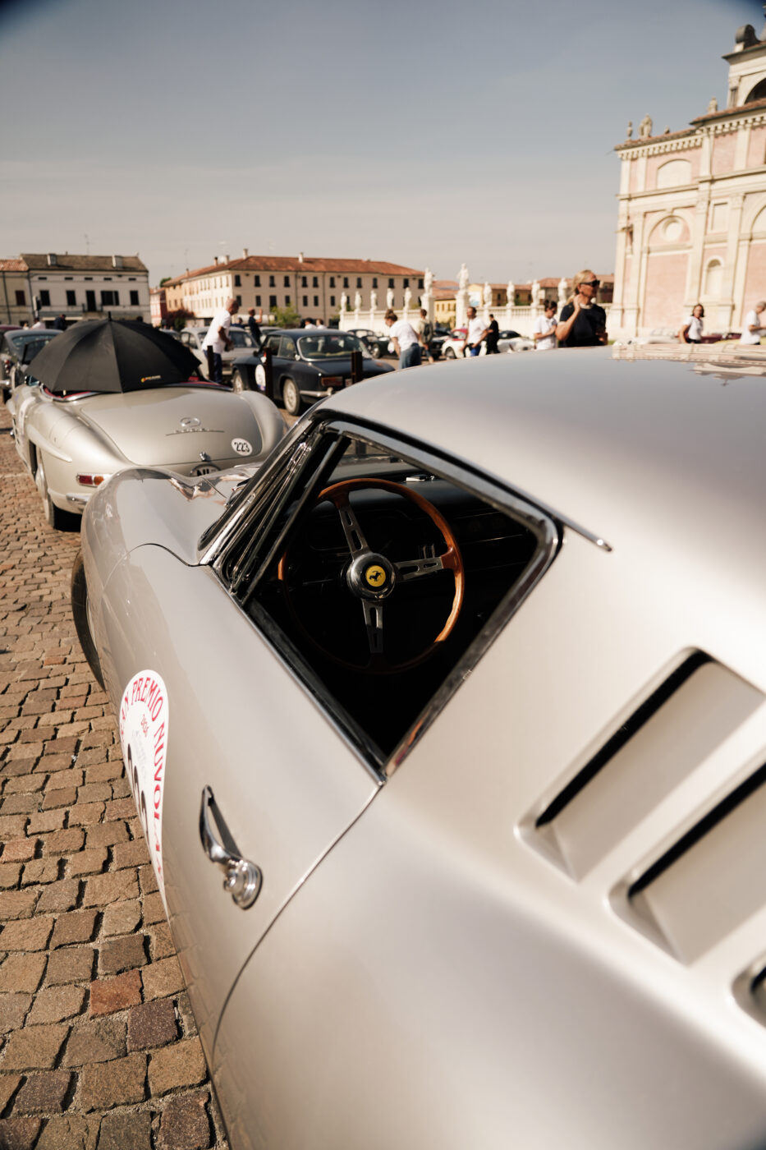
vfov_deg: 73.8
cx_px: 383
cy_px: 575
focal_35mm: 24
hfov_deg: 53.1
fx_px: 766
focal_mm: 24
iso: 100
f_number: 4
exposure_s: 1/640
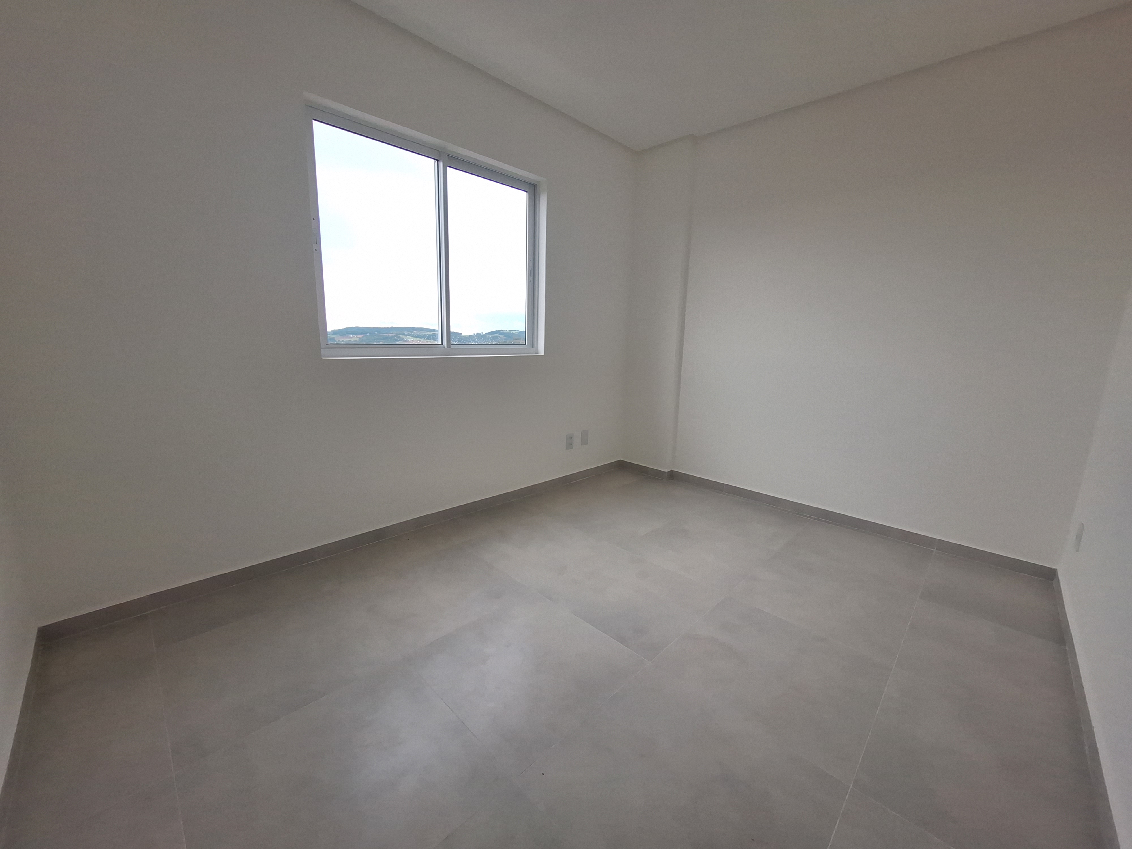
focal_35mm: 13
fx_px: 425
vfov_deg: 89.9
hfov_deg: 106.2
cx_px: 566
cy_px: 424
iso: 50
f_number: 2.2
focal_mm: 1.74
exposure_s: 1/60
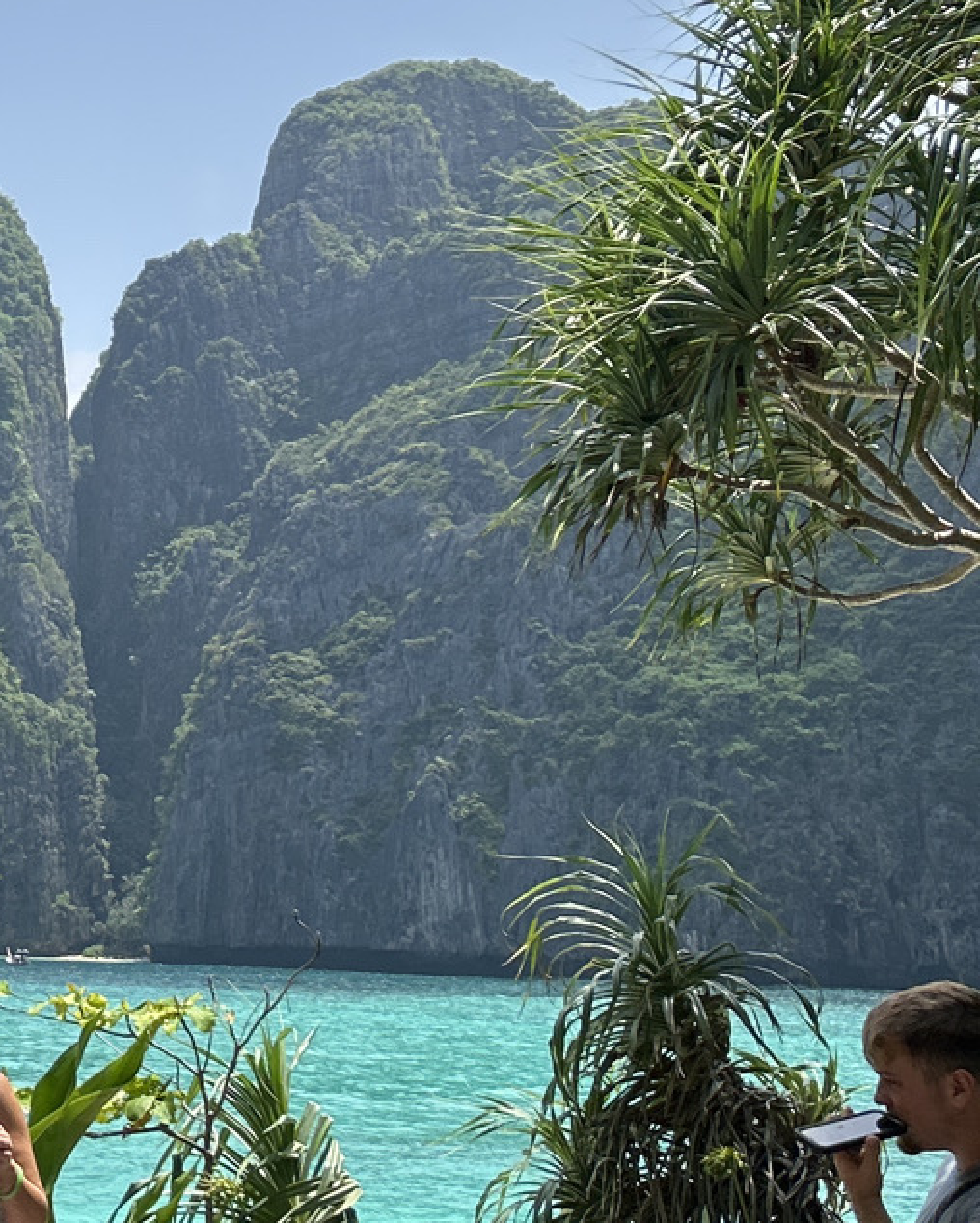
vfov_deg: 23.8
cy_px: 461
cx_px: -532
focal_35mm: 80
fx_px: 2898
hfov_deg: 17.2
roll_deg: -0.3
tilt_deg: +8.2
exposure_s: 1/4831
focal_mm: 5.7
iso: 50
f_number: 1.5
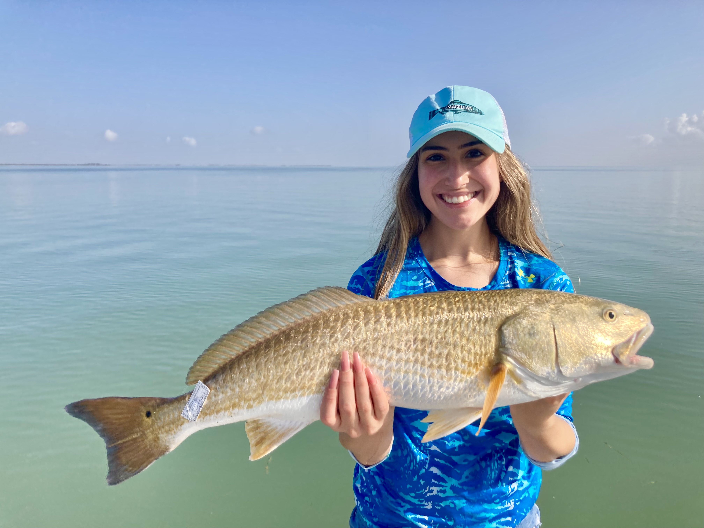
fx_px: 569
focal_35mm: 28
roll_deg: -2.5
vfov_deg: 49.7
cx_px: 352
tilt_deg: -10.0
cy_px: 264
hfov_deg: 63.4
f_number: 1.8
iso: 20
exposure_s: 1/2024
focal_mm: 3.99
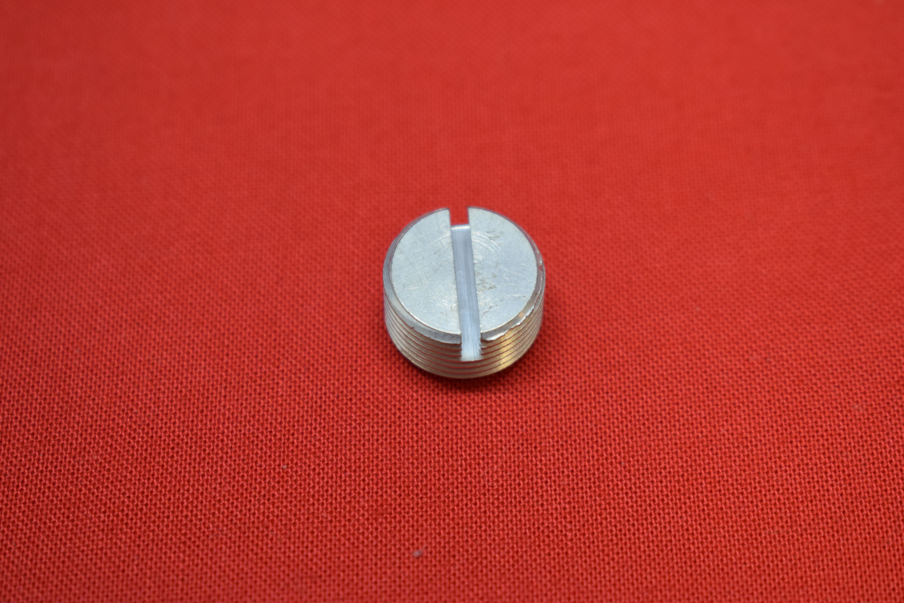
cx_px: 452
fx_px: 2072
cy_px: 302
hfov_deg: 24.6
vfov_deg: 16.6
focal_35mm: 82
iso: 800
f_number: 5.6
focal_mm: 55
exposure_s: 1/60
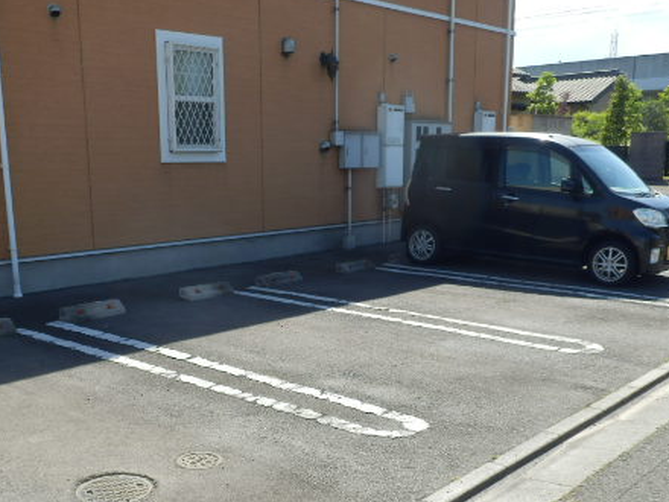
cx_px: 290
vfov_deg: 29.9
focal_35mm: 48
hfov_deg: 39.6
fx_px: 928
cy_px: 357
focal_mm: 5.9
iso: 80
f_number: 3.7
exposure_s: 1/400
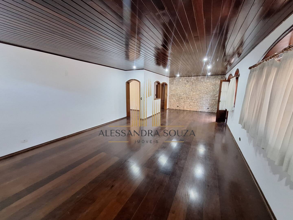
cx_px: 146
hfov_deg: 106.2
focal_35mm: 13
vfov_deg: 89.9
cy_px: 110
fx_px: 110
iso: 500
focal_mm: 1.74
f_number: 2.2
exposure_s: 1/24
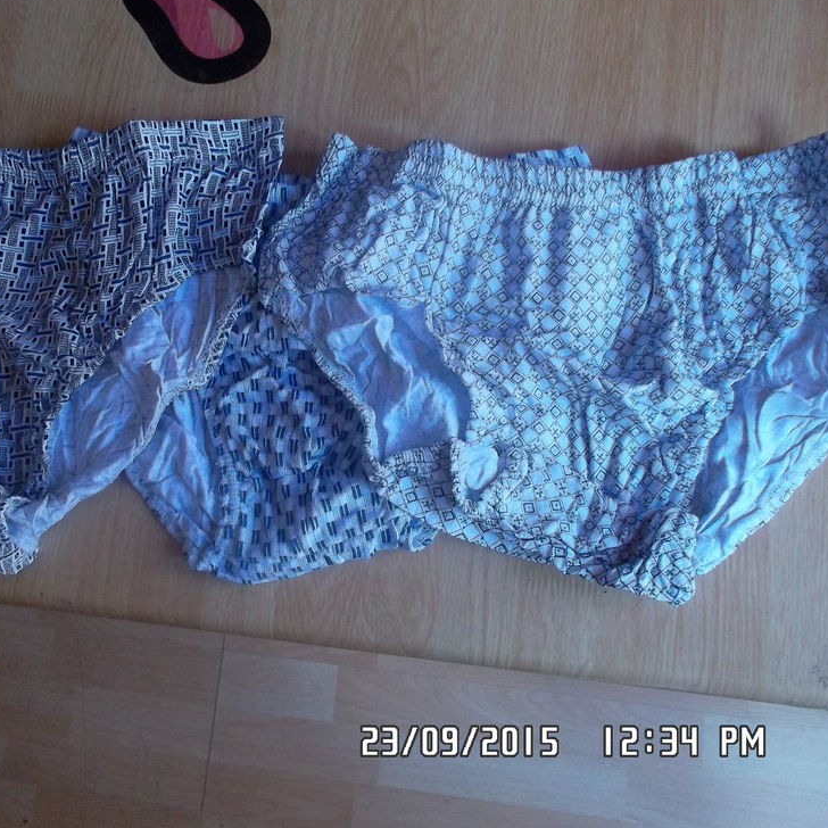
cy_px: 409
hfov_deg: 48.2
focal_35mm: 34
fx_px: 920
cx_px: 338
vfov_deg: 48.4
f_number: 3.3
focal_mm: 4.1
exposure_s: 1/45
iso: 210
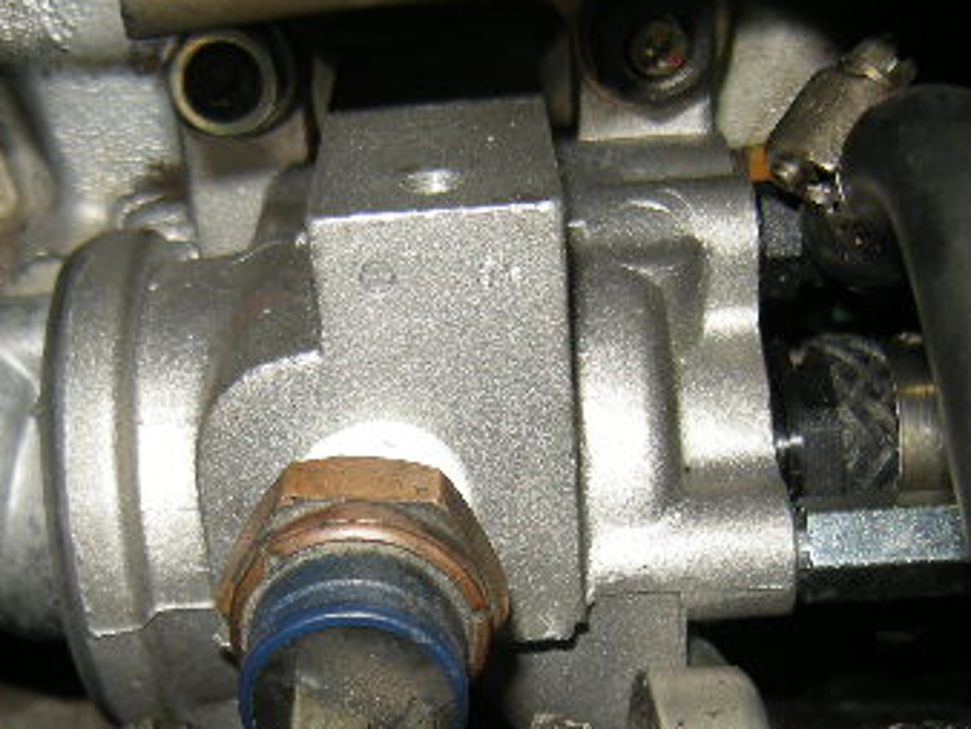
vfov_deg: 26.8
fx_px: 1488
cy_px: 631
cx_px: 371
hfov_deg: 36.0
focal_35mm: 53
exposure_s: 1/60
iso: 64
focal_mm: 4.7
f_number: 2.8
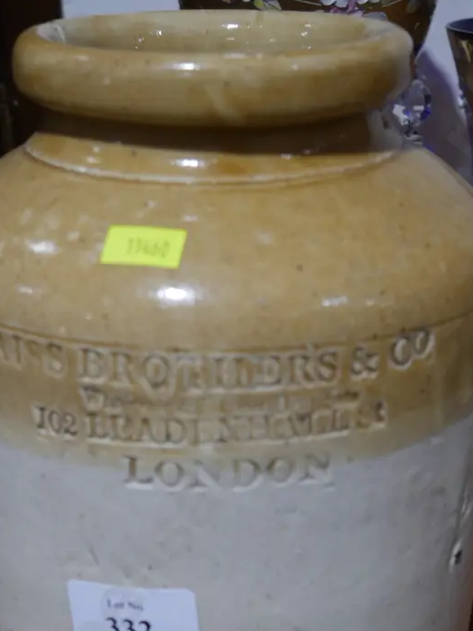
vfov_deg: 30.8
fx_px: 1130
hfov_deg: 23.6
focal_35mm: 62
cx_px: 229
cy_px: 460
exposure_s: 1/60
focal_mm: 21
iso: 320
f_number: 4.6
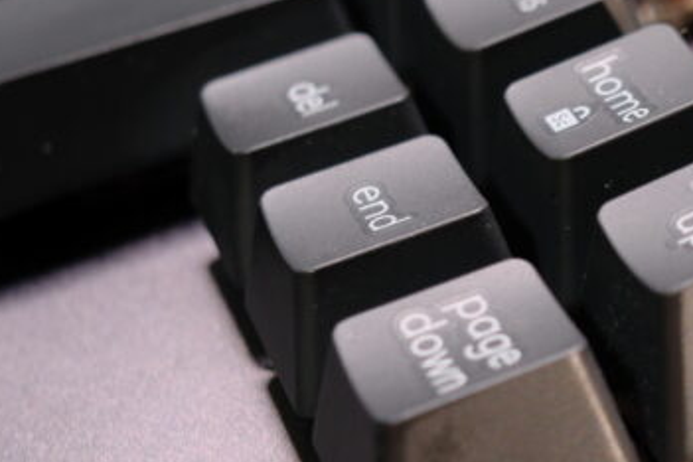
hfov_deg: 19.0
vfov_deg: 13.4
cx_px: 808
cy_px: 331
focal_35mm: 102
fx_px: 1963
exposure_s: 1/34
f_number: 4
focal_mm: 23
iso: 640
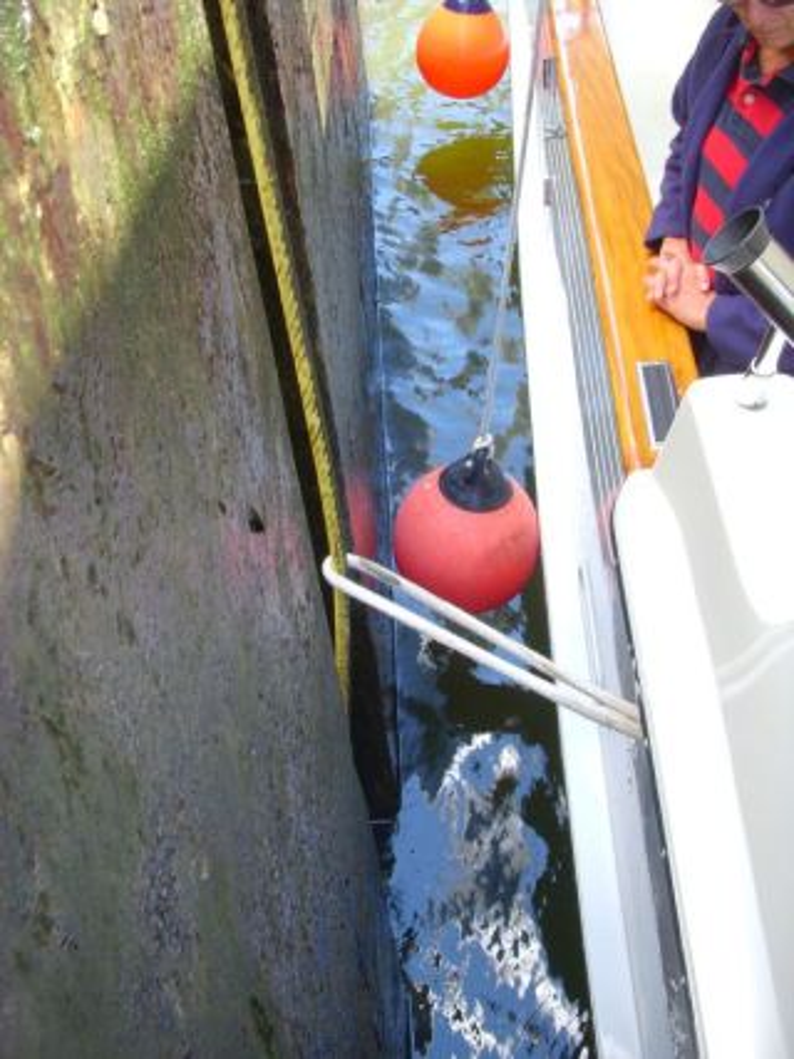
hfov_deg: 37.7
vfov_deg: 49.0
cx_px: 397
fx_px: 1163
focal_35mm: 38
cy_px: 530
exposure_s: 1/40
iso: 100
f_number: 3.3
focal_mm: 6.3
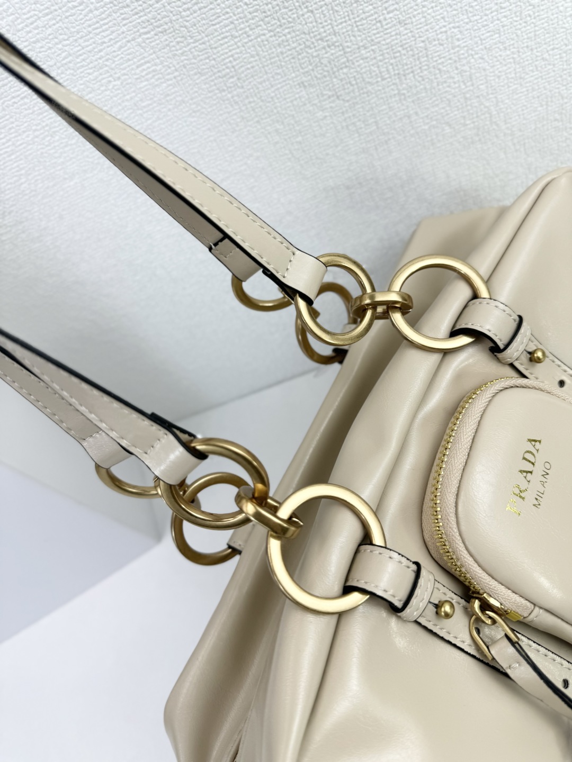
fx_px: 529
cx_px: 286
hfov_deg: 56.8
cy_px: 381
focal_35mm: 24
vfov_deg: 71.6
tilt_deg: -49.4
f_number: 1.78
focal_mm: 6.86
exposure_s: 1/1311
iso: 80
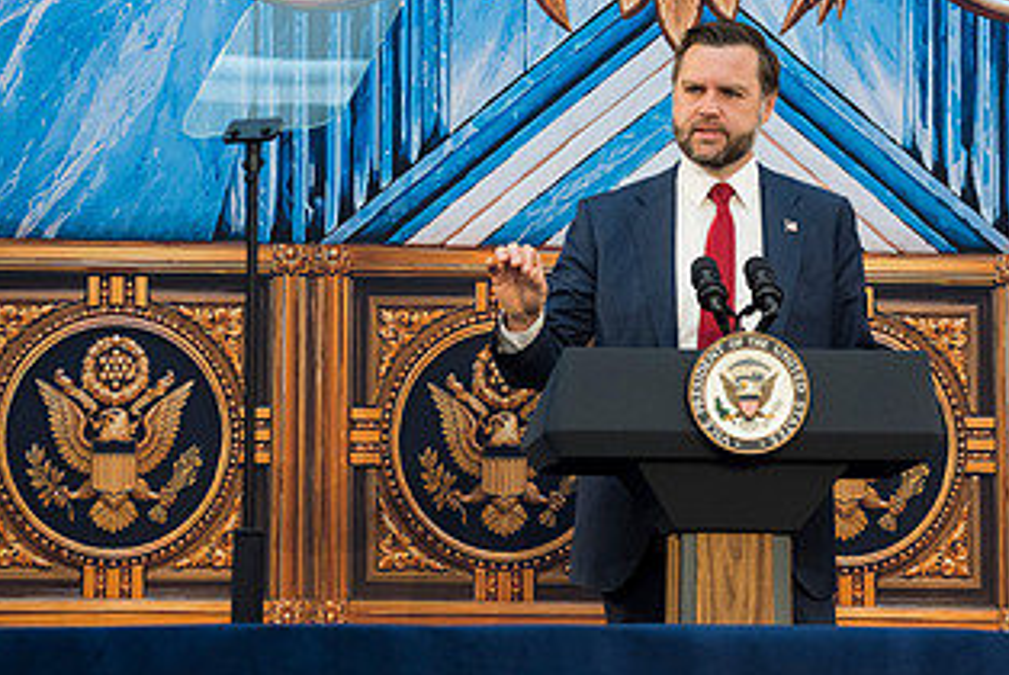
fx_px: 6003
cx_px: 633
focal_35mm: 214
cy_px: 146
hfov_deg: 9.6
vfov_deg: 6.4
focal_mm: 116
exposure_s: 1/400
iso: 900
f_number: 4.8
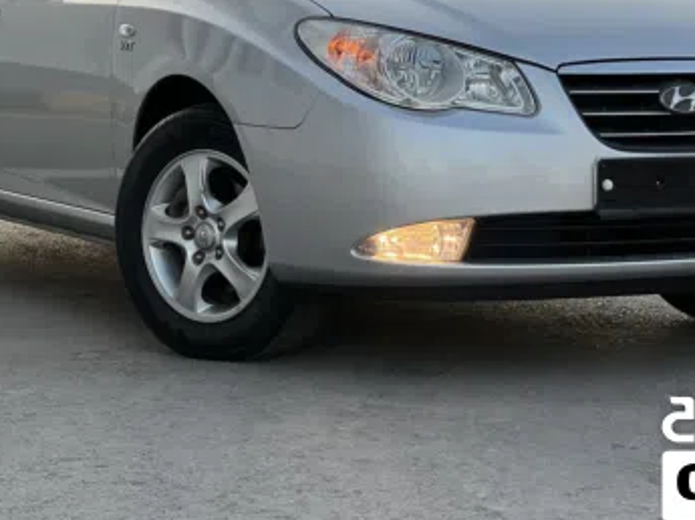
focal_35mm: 143
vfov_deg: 10.3
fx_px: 2868
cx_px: 359
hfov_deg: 13.8
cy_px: 87
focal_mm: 9
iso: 50
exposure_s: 1/121
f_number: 2.8
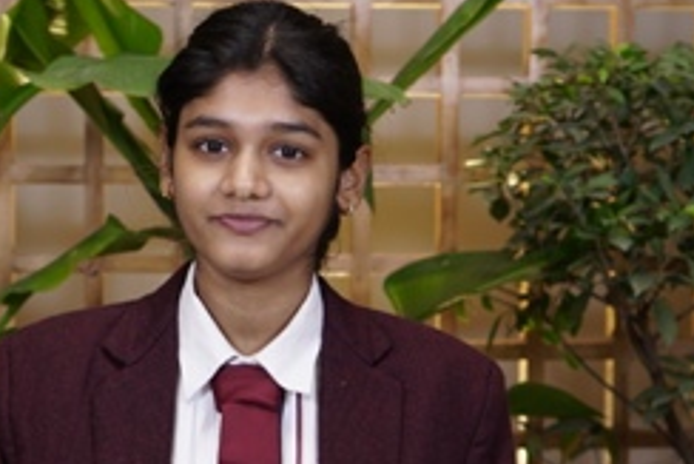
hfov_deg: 18.2
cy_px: 315
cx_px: 282
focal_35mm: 112
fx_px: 2160
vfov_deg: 12.2
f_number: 4.5
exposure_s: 1/80
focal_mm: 41
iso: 320
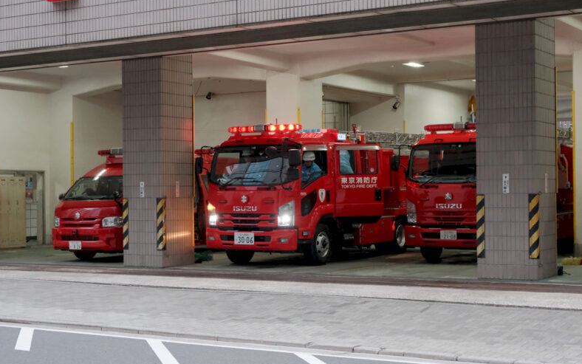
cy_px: 182
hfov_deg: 33.5
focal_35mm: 61
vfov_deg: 21.3
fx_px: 968
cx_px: 290
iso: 5000
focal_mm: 39
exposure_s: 1/250
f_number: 4.5
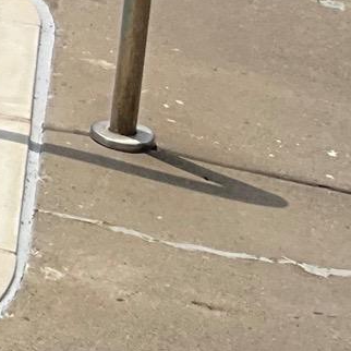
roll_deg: -1.5
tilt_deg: -7.2
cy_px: -379
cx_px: -661
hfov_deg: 9.0
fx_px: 1870
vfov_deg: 9.9
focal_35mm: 163
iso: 25
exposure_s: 1/3534
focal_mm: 3
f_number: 1.8
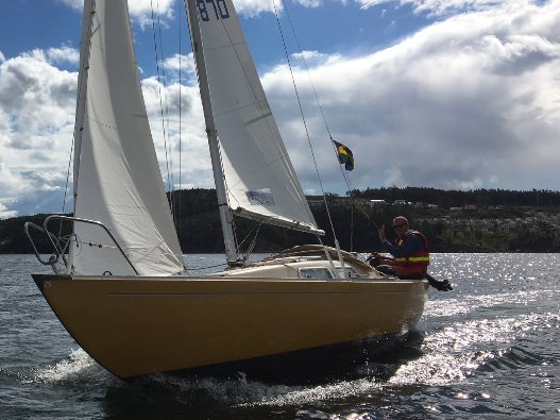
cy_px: 209
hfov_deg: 41.6
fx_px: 712
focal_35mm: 44
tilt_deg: +2.3
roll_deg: -0.9
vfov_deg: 32.9
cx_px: 138
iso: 25
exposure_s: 1/6993
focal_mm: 4.15
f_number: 2.2
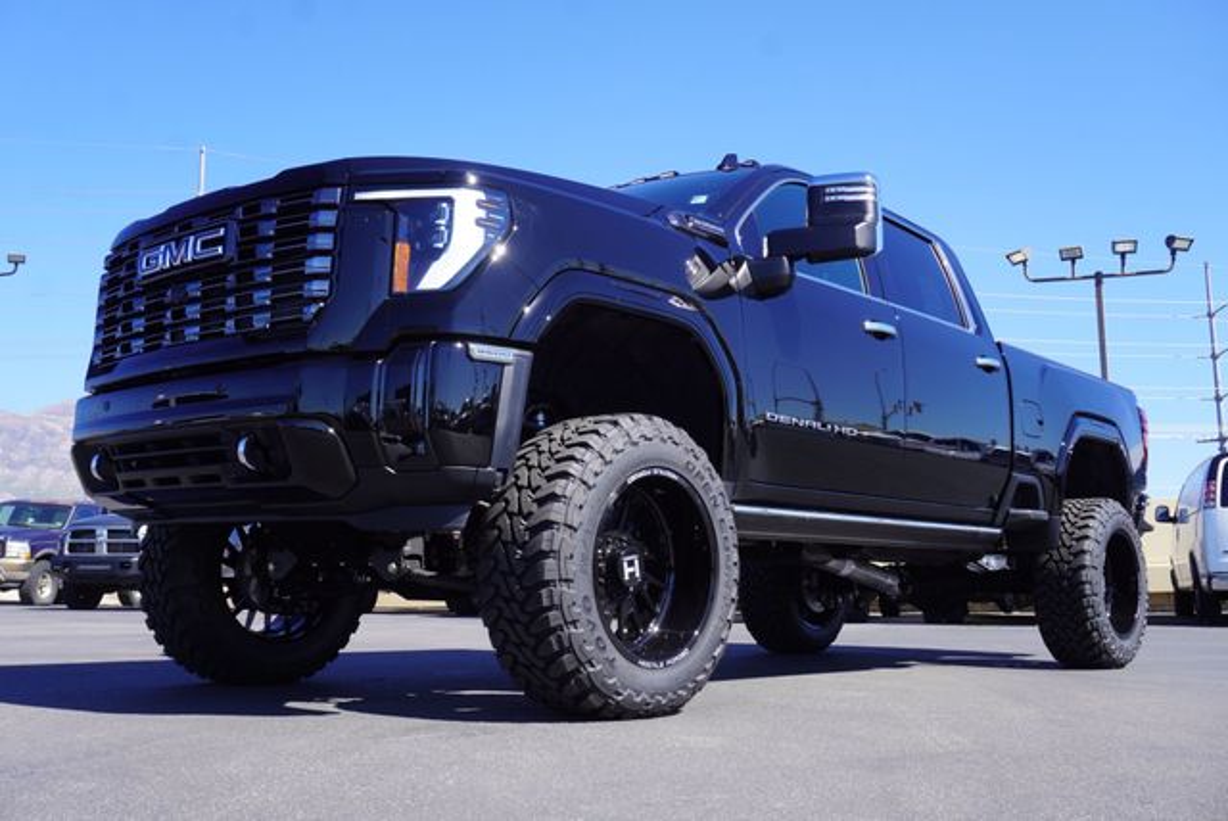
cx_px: 614
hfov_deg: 53.1
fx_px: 1229
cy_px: 410
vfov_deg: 36.9
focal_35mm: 36
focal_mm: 24
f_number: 8
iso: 100
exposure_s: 1/125
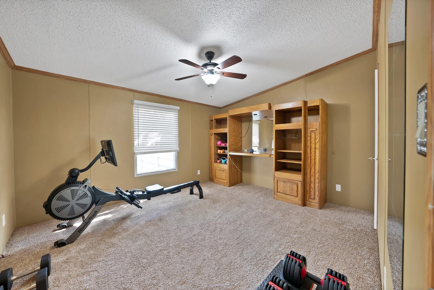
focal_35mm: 12
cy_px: 145
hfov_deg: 112.6
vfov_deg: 90.1
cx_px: 217
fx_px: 145
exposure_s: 1.3
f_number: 9
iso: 640
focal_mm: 12
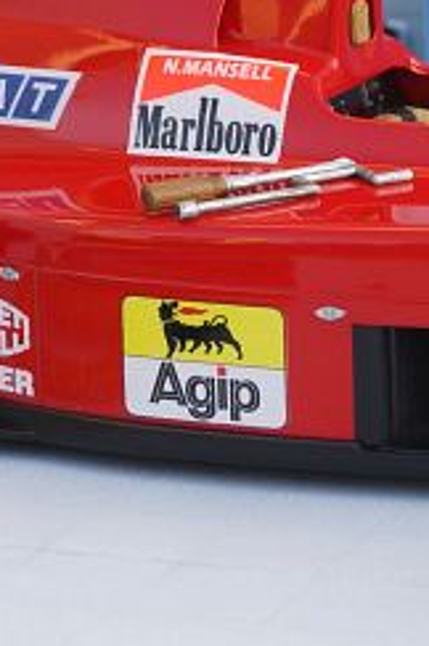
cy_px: -75
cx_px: 405
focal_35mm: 277
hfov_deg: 4.9
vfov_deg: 7.4
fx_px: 4966
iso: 320
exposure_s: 1/80
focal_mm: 45
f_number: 11
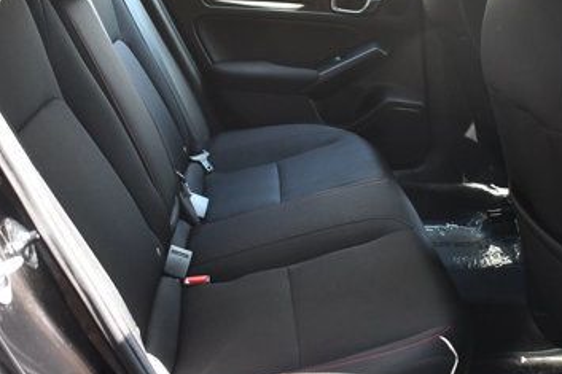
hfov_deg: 40.1
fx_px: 765
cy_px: 144
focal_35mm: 49
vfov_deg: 27.4
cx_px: 355
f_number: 3.5
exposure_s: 1/125
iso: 900
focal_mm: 18
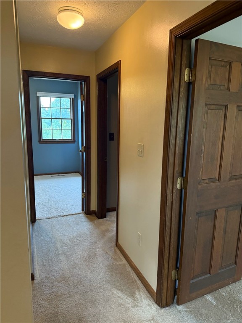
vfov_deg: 71.6
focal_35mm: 24
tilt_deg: -10.9
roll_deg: -0.2
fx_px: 224
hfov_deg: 56.8
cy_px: 162
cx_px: 121
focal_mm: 6.76
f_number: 1.78
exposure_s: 1/60
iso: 500
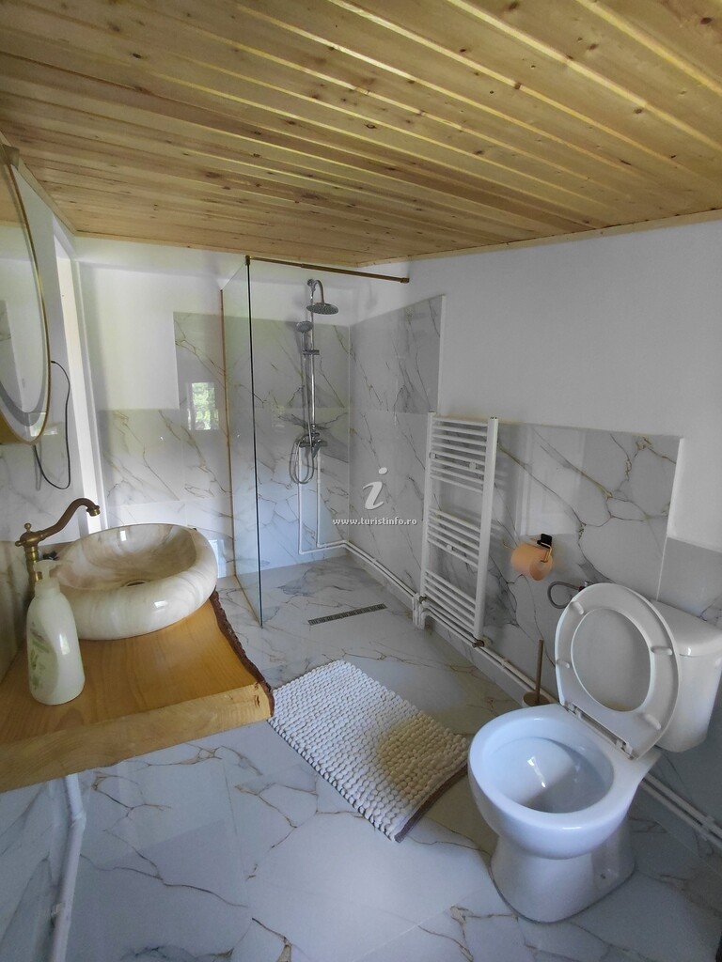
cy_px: 481
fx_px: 445
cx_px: 361
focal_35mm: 16
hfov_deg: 78.1
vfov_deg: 94.5
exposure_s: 1/60
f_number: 2.2
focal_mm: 1.64
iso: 200
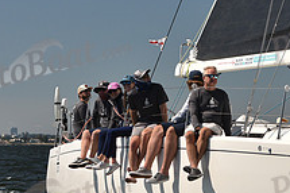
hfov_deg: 10.9
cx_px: 202
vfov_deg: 7.3
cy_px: 118
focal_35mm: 189
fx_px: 1521
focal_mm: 70
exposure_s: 1/1600
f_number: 4
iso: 250
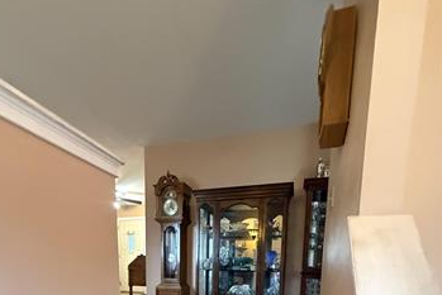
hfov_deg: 83.9
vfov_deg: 49.9
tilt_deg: -5.0
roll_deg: -2.0
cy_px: 298
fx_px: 246
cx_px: 215
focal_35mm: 20
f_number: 2.2
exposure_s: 1/60
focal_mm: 2.22
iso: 1600
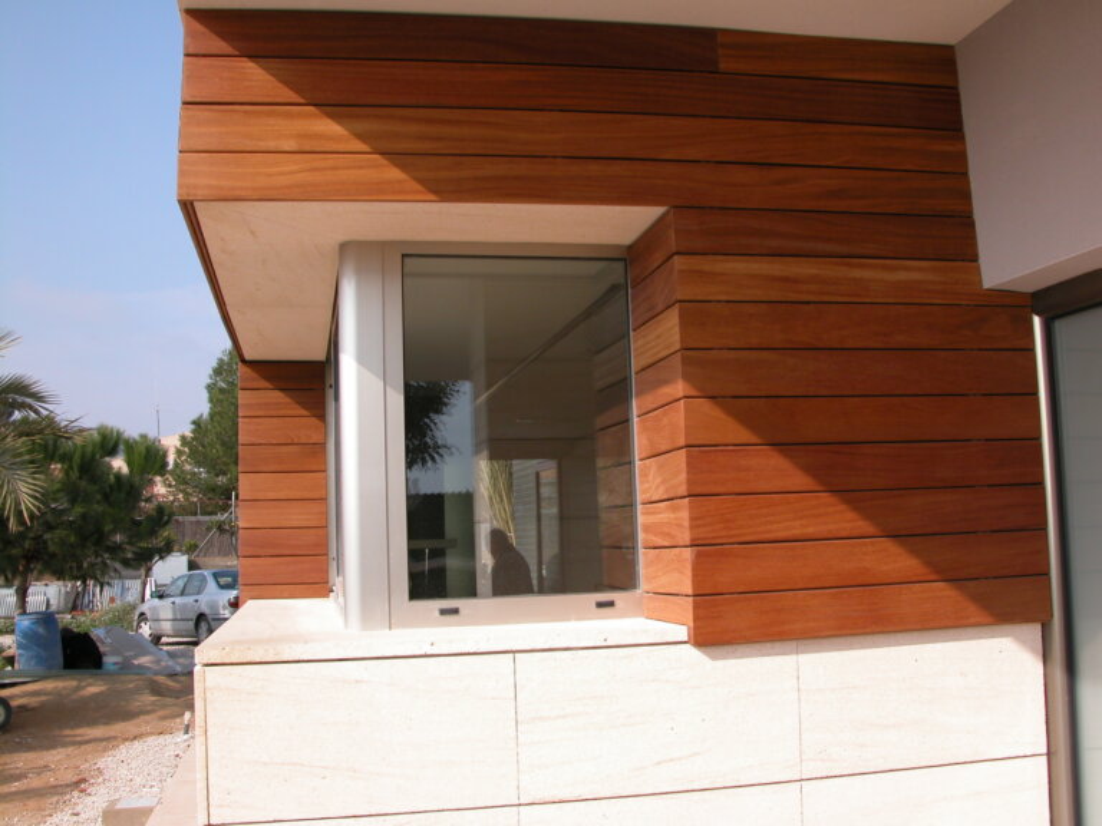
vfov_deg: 41.8
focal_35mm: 34
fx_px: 1082
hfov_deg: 54.0
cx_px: 551
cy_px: 413
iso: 100
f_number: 6.3
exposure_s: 1/279
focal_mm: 8.9
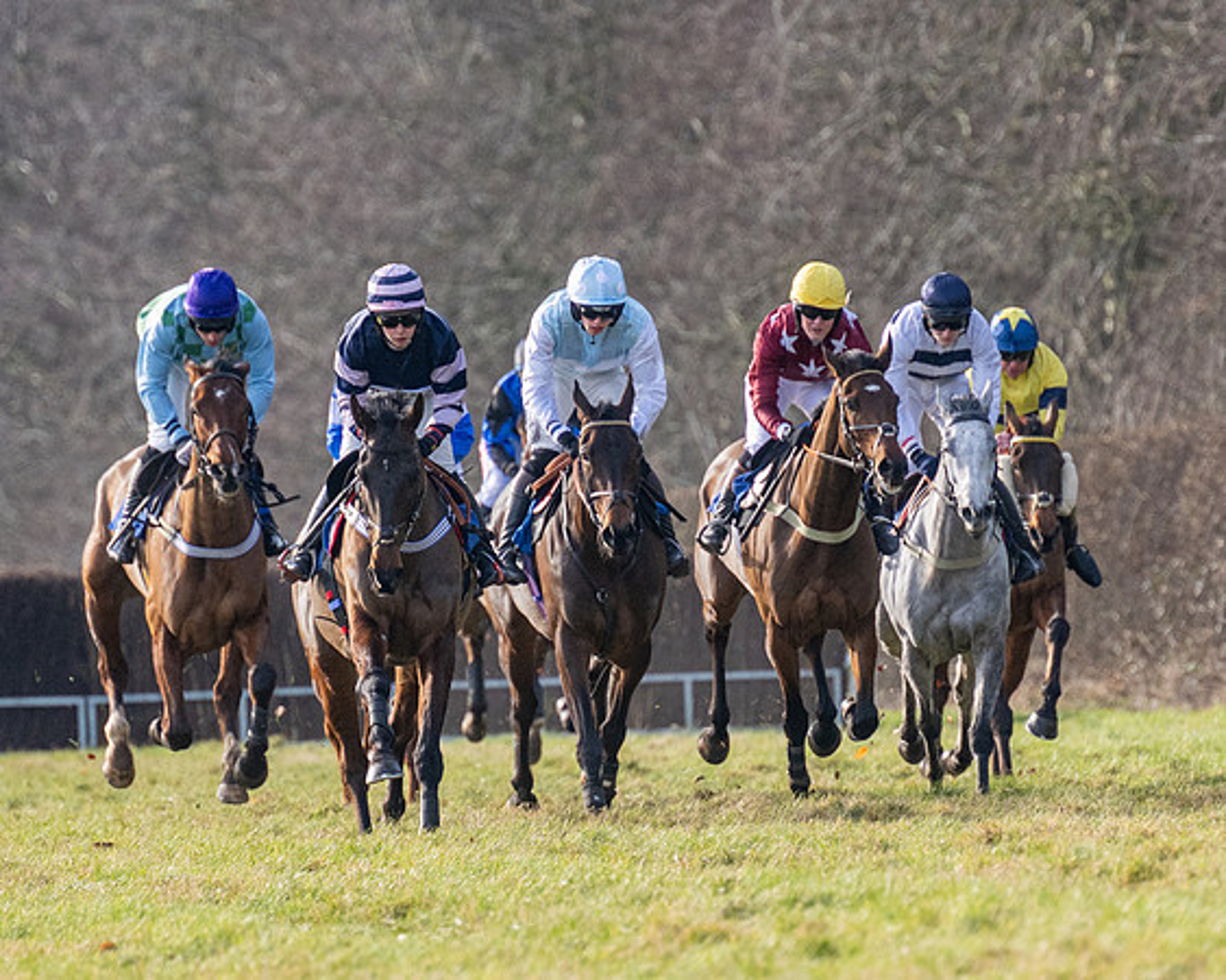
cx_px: 736
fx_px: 23832
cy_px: 624
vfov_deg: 2.4
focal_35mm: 657
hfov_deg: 2.9
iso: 400
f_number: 4
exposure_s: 1/2000
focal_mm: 260
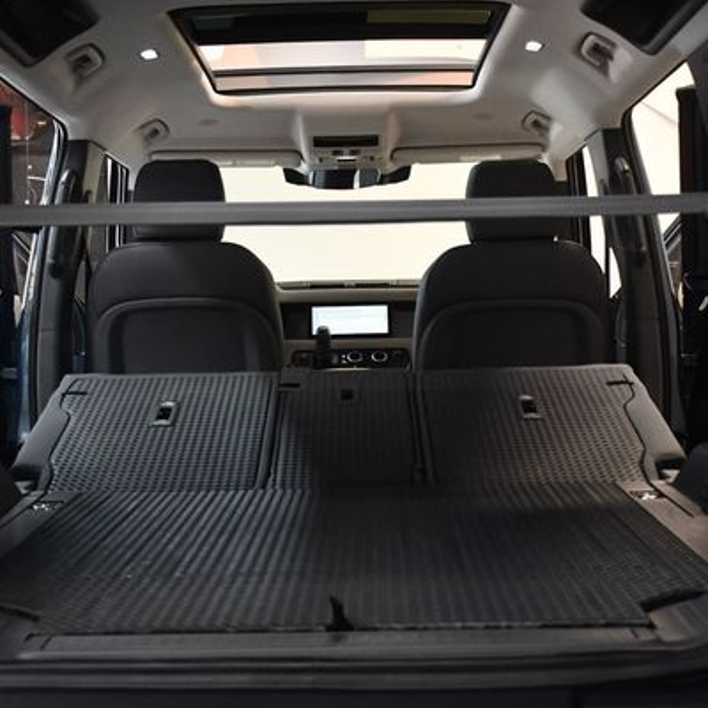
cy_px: 358
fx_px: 1226
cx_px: 340
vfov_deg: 32.2
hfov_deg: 32.2
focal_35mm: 53
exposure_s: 1/100
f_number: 3.8
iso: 3200
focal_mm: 26
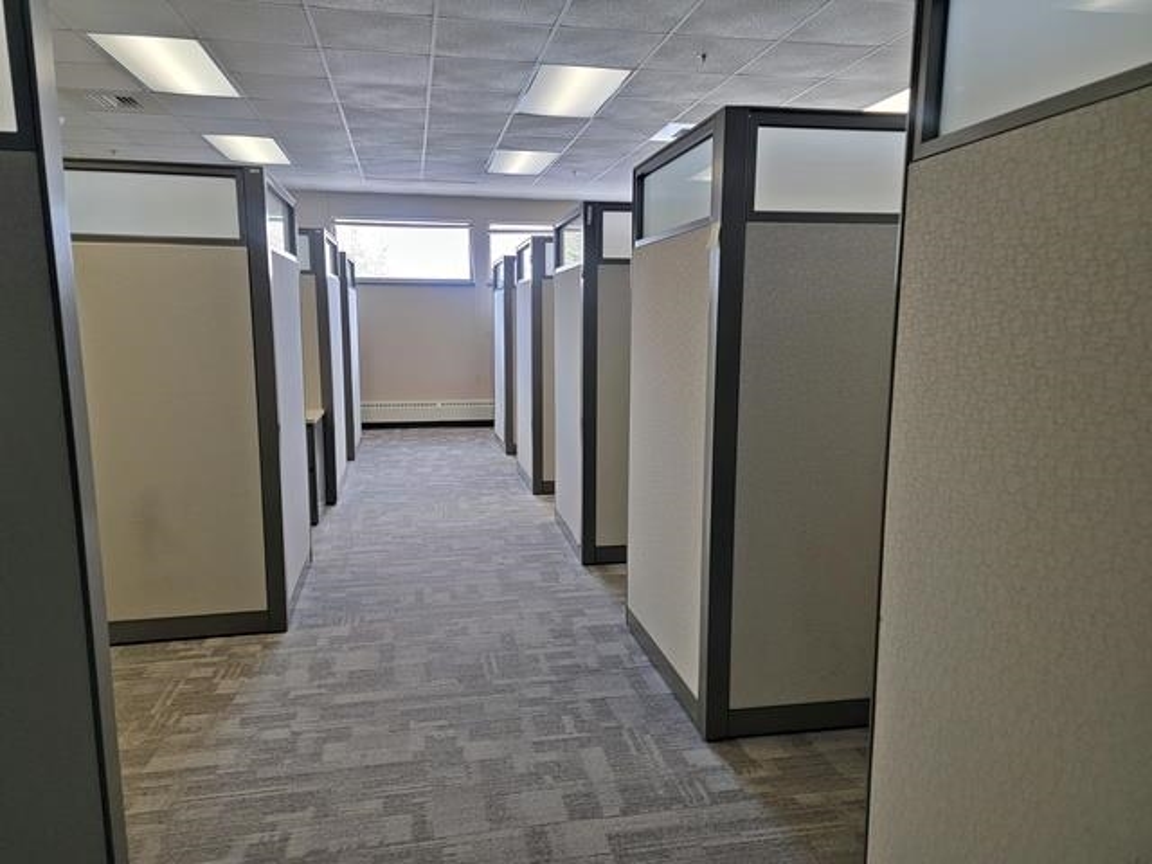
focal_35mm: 24
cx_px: 576
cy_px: 432
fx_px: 799
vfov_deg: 56.8
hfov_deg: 71.6
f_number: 1.8
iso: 250
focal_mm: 6.7
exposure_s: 1/120
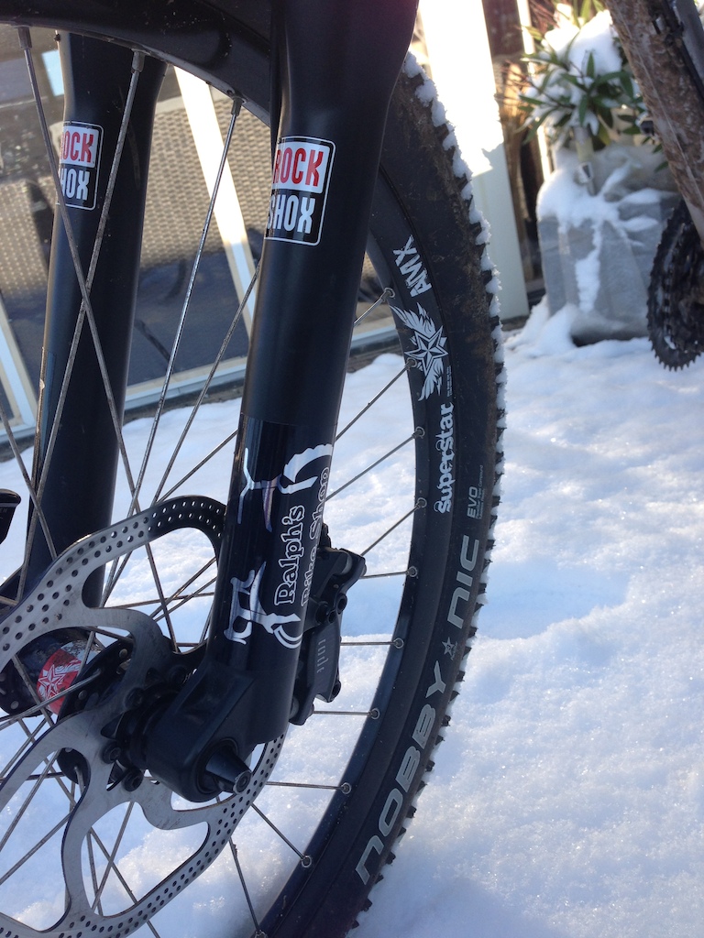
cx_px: 352
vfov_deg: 55.4
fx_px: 895
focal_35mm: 33
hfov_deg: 42.9
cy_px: 469
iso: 50
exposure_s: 1/452
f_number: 2.4
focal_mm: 4.13
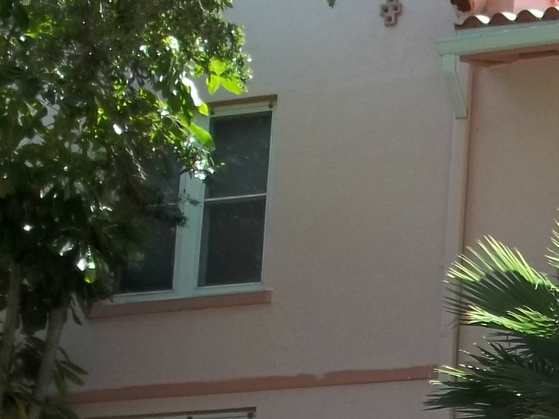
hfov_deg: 14.9
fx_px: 1938
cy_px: 579
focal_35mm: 120
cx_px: 903
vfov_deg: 11.9
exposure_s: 1/200
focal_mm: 5.9
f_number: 3.3
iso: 64
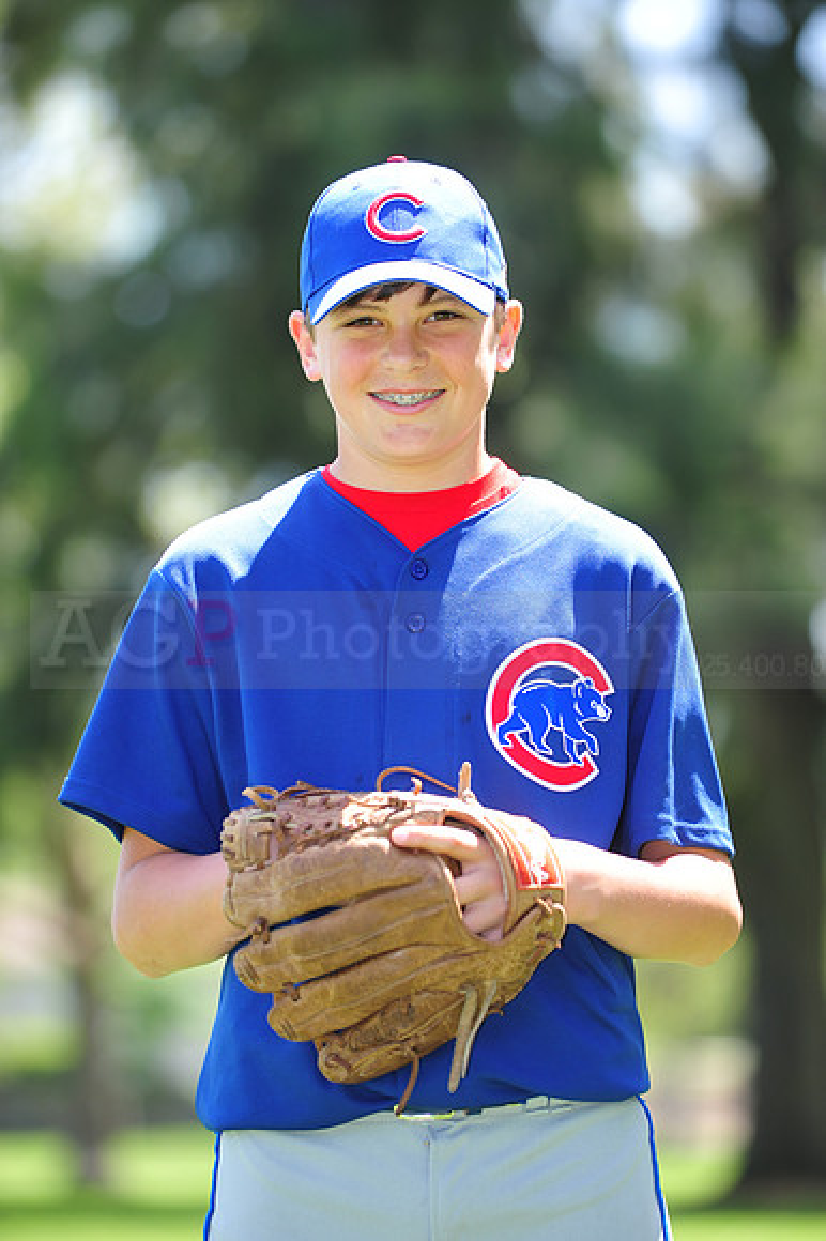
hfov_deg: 6.9
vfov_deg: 10.3
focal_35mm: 200
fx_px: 6891
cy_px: 620
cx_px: 413
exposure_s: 1/250
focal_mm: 200
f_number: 4.5
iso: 200
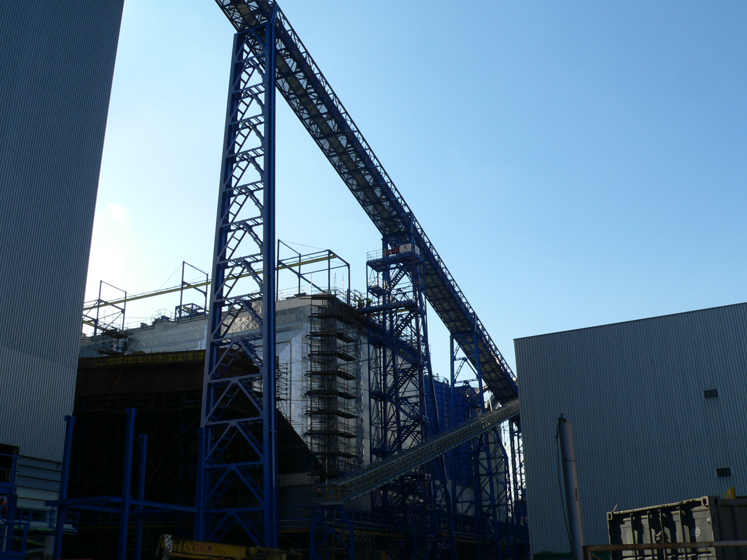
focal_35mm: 36
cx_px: 374
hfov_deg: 51.4
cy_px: 280
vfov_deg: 39.7
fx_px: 777
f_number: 5.2
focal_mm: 6
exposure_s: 1/500
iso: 80
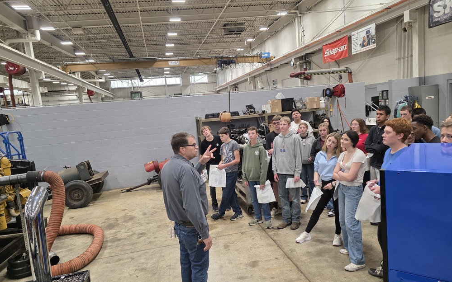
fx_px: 308
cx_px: 230
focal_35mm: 25
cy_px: 147
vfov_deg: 49.2
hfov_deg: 72.5
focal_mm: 6.3
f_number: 1.7
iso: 200
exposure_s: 1/180
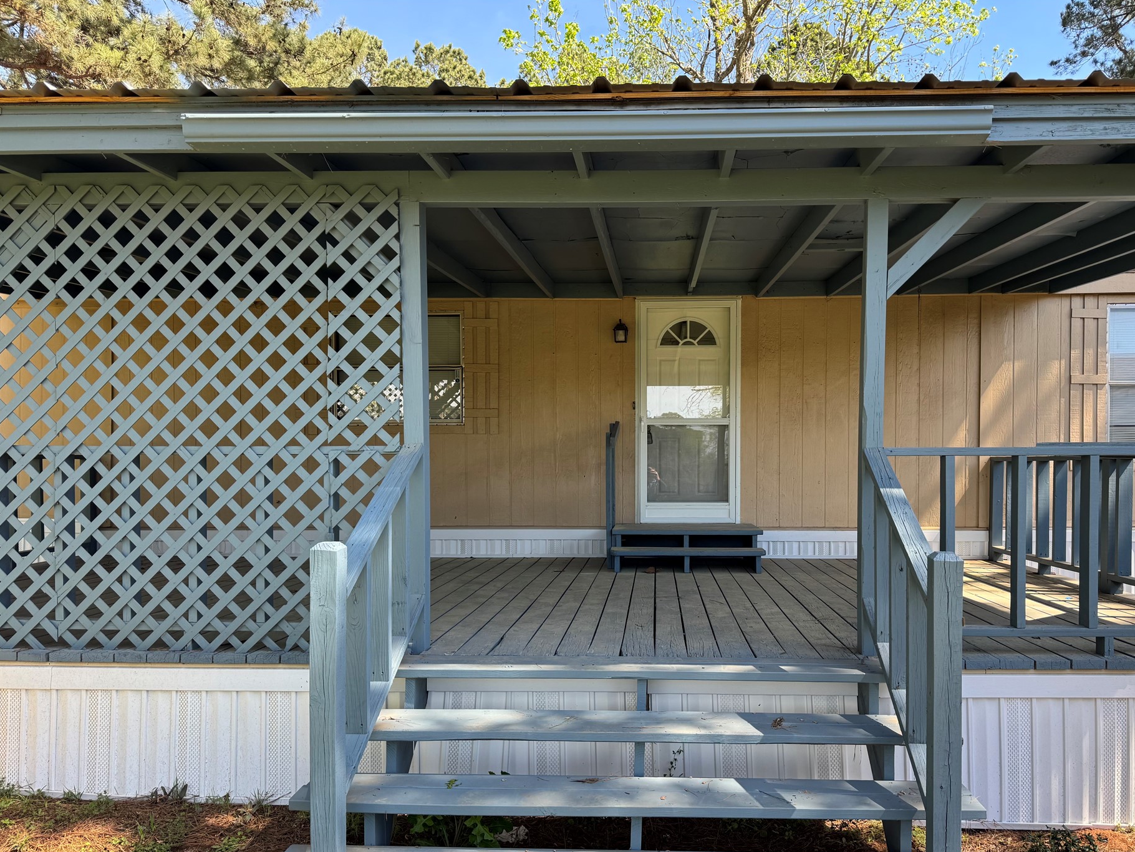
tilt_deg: -1.6
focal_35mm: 27
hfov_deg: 65.2
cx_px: 627
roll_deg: -0.7
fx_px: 885
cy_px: 476
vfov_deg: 51.2
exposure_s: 1/582
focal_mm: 6.76
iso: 80
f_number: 1.78
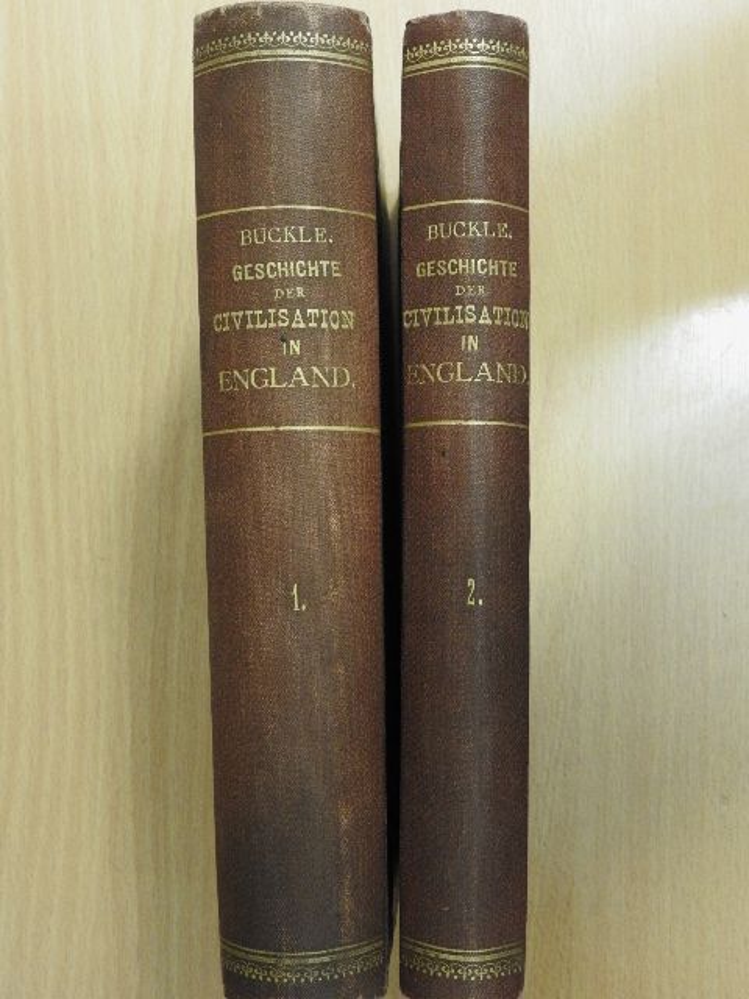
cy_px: 500
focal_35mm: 45
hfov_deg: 32.2
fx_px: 1298
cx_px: 374
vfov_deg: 42.1
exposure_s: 1/8
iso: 560
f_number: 4
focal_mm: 8.1
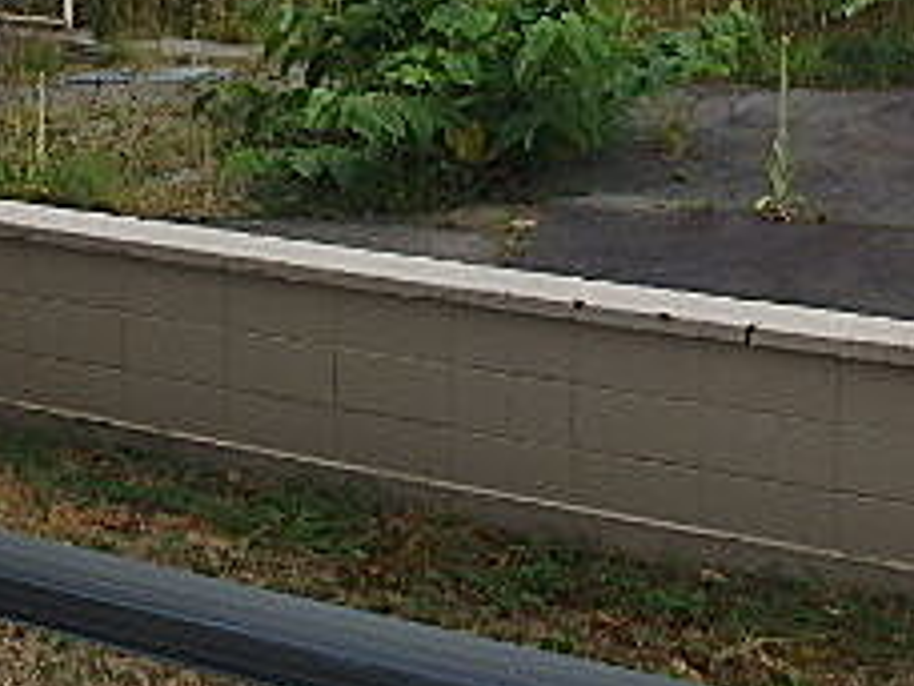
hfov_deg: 32.7
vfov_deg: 21.8
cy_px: -257
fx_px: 1558
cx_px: 473
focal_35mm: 59
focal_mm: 3.7
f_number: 3.5
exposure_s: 1/500
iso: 125
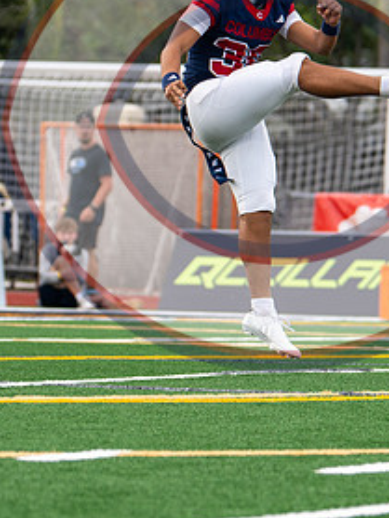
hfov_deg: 3.2
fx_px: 6897
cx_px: 264
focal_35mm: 461
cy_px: 170
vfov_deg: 4.3
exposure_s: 1/1000
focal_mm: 116
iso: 160
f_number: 2.8
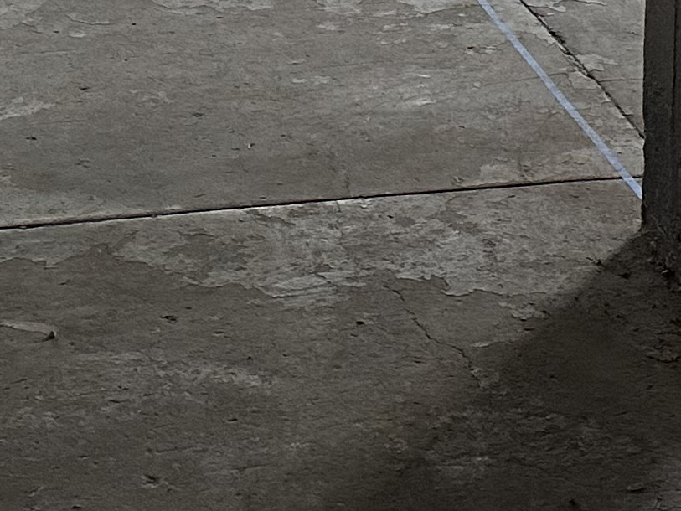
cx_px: 507
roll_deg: -1.1
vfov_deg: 10.9
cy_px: -629
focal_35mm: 119
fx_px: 2341
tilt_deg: -1.7
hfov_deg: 16.5
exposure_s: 1/60
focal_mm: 6.86
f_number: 1.78
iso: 200
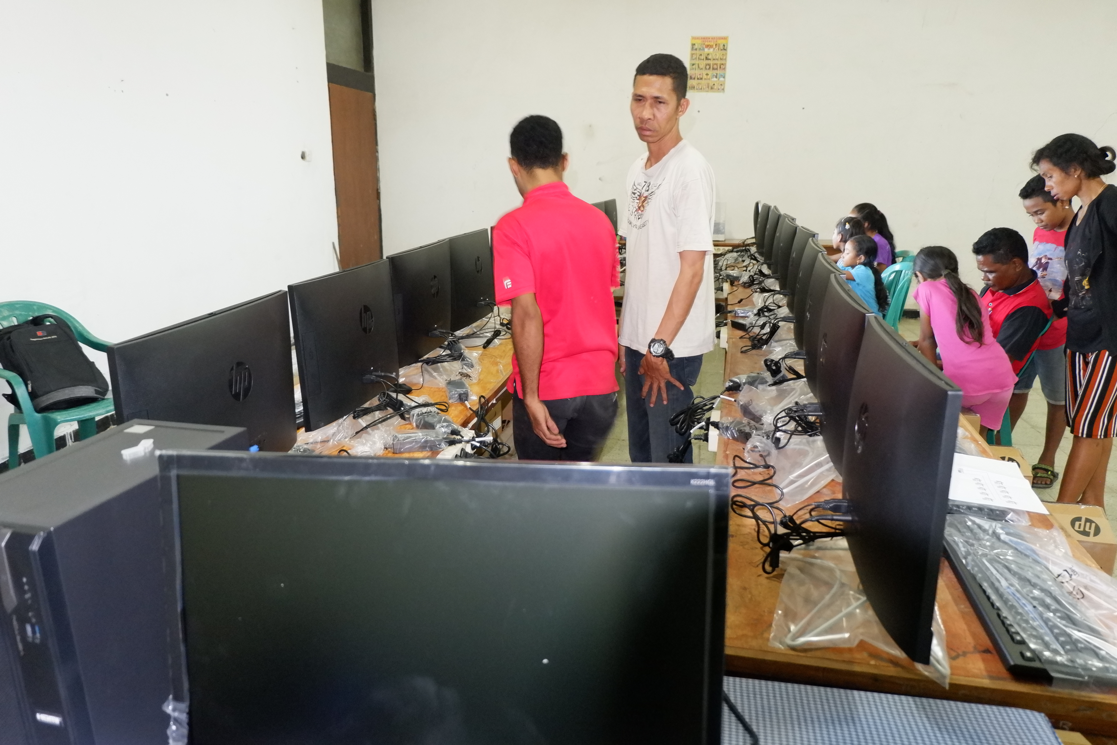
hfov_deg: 73.7
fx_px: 745
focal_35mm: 24
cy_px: 372
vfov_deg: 53.1
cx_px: 558
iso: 3200
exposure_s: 1/17
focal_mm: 16
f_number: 3.5
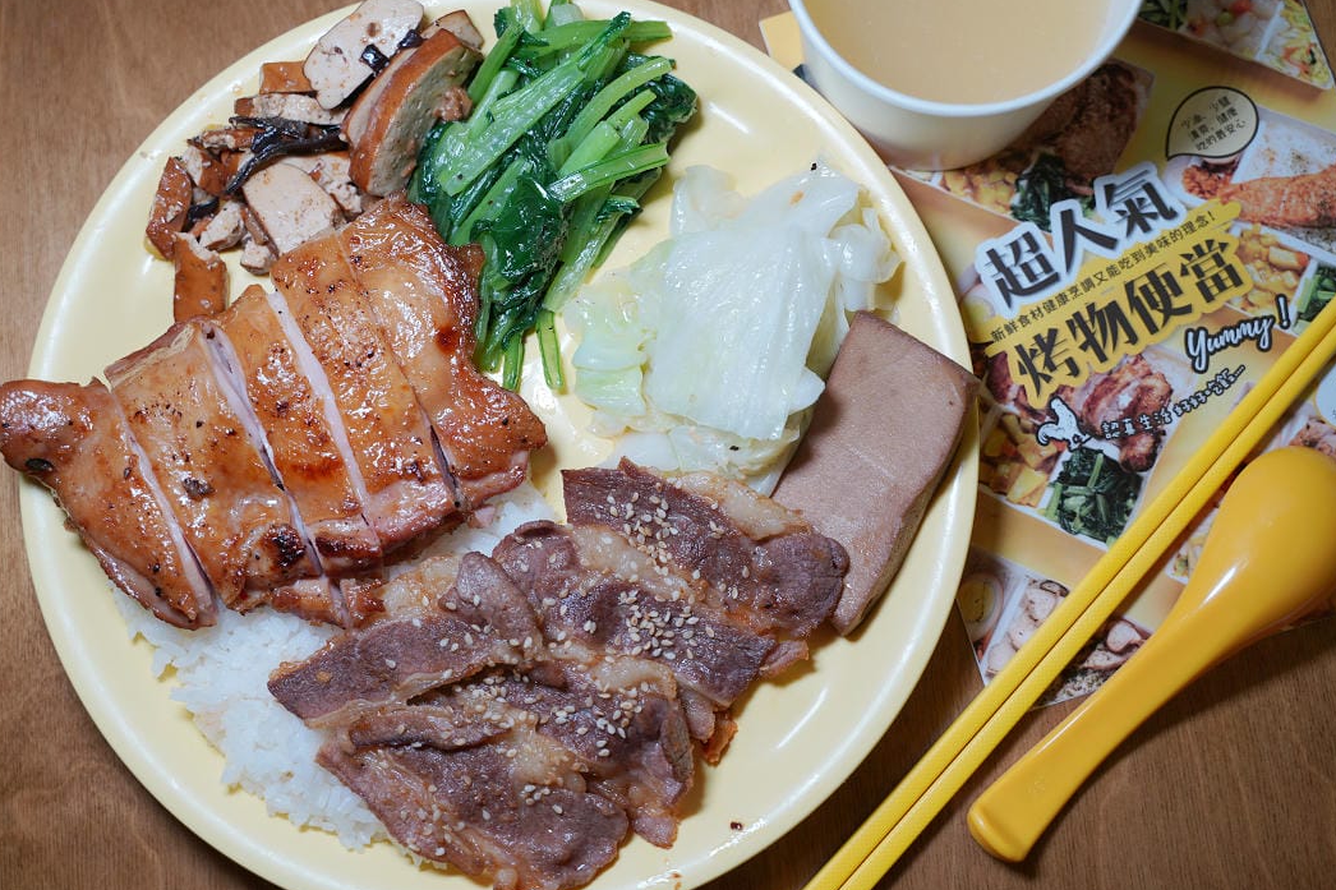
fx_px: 1447
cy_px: 456
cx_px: 626
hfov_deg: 49.5
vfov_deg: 34.2
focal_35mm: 39
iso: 200
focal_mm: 34
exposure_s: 1/60
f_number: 4
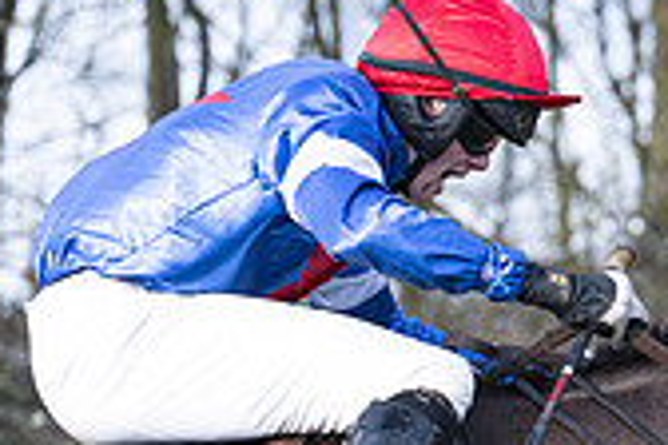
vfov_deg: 4.8
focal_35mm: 281
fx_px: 5214
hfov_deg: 7.3
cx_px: 478
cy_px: 707
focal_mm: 70
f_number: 2.8
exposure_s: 1/2000
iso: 400
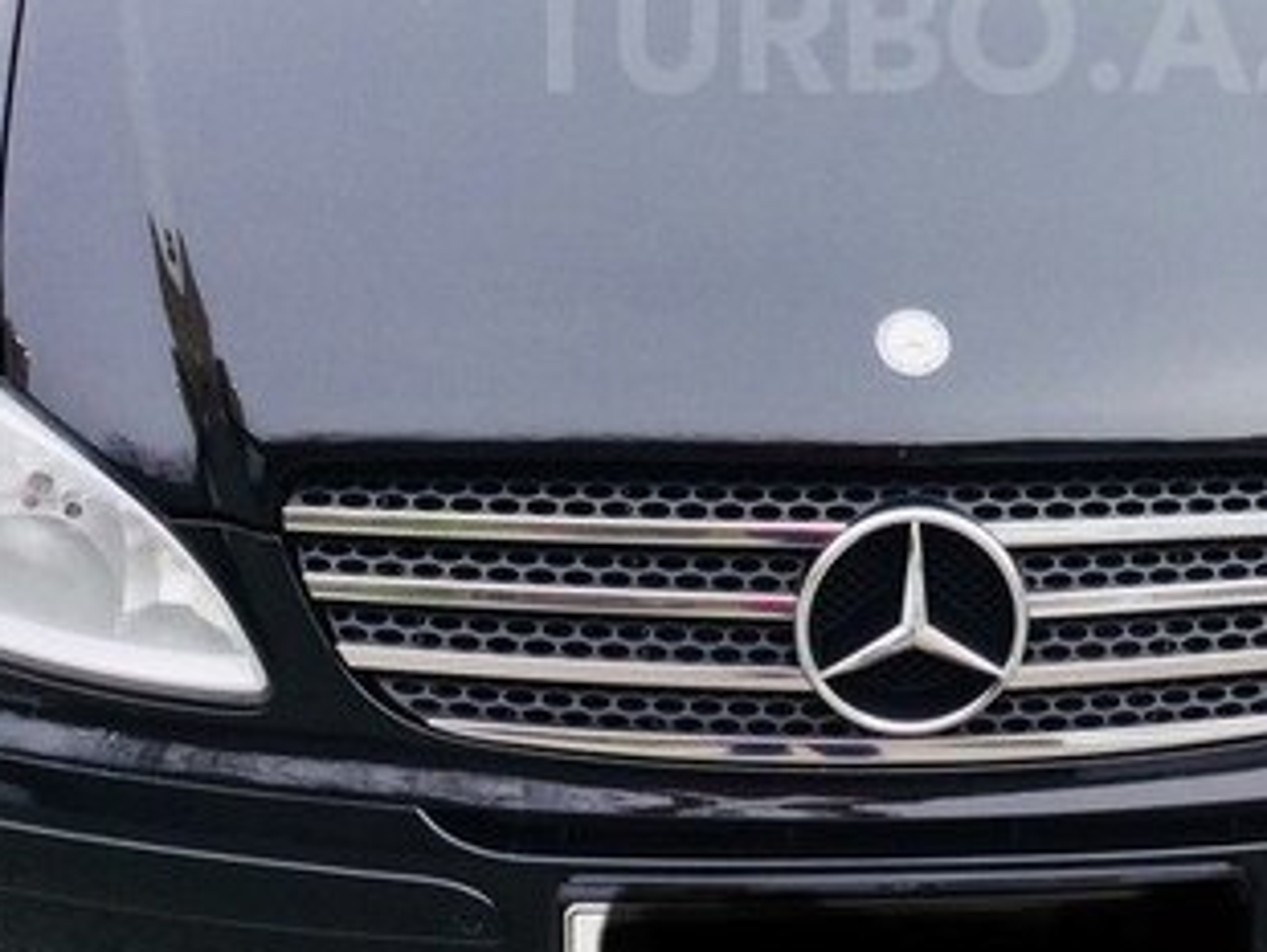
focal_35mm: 66
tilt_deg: -19.2
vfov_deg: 21.6
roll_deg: -3.3
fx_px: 2418
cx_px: 932
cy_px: 31
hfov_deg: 29.0
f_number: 2.4
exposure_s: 1/304
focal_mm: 3.3
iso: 25
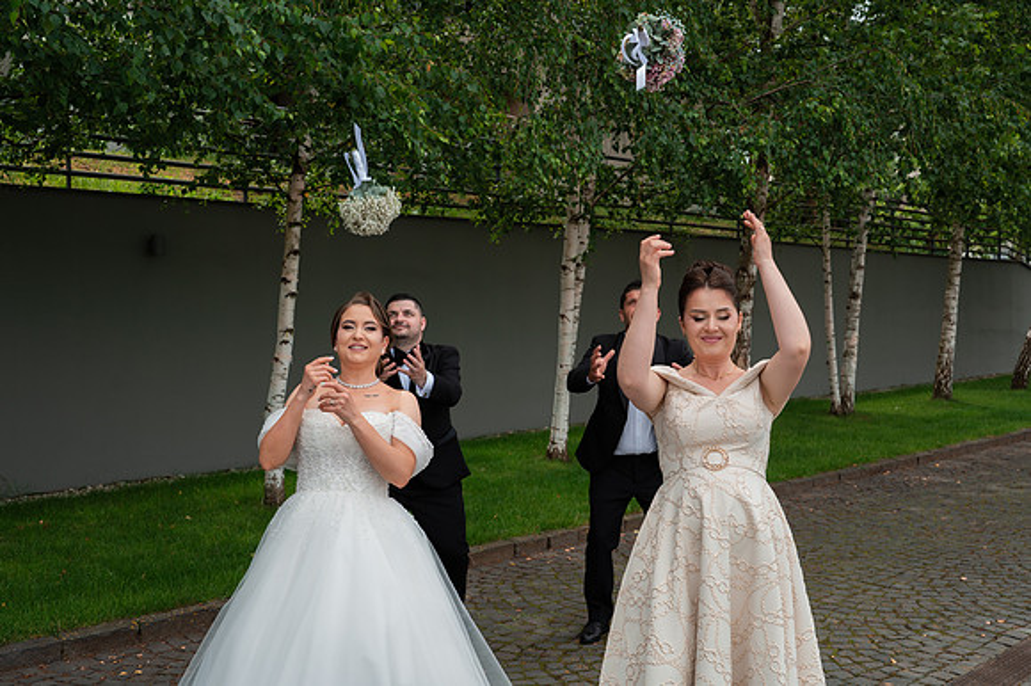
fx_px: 1116
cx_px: 516
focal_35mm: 39
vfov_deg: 34.2
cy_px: 343
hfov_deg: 49.6
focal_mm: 39
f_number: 5.6
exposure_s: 1/400
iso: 200
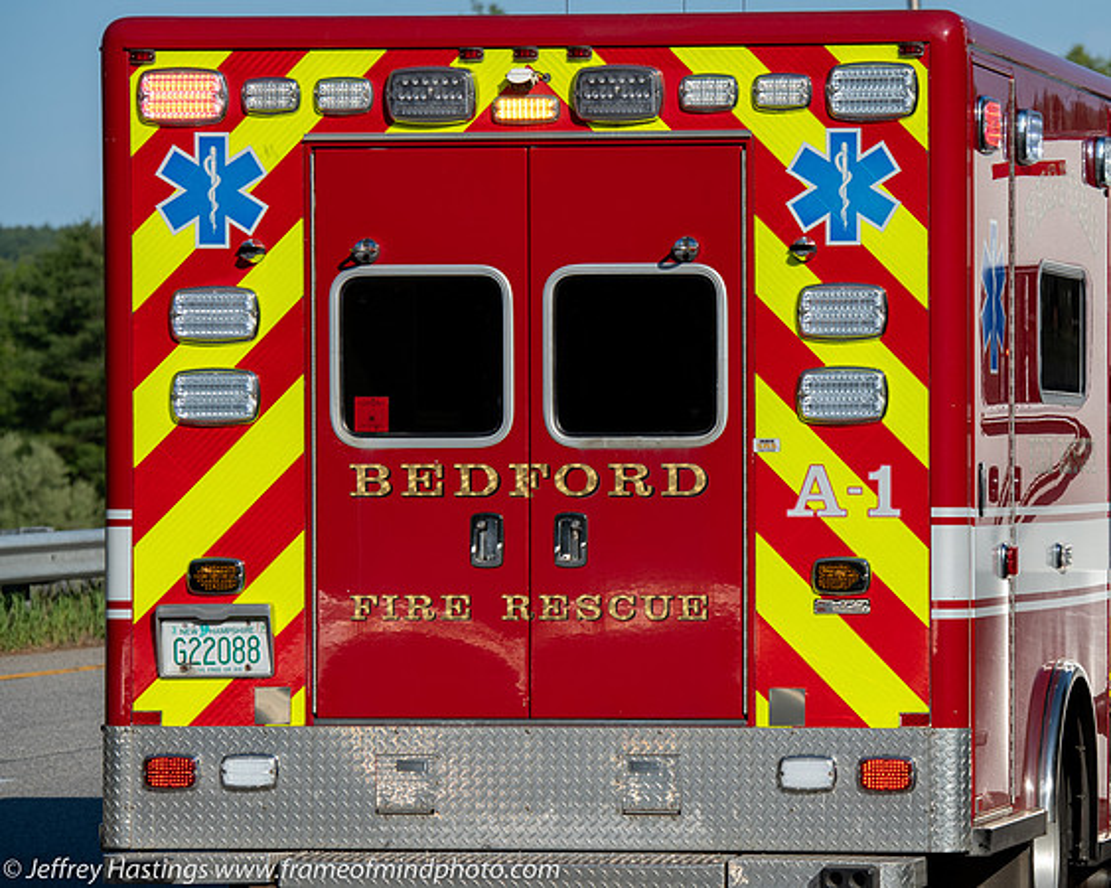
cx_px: 890
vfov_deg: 7.9
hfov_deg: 9.8
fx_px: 6433
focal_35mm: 196
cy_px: 483
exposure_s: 1/2500
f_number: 6.3
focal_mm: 130
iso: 500
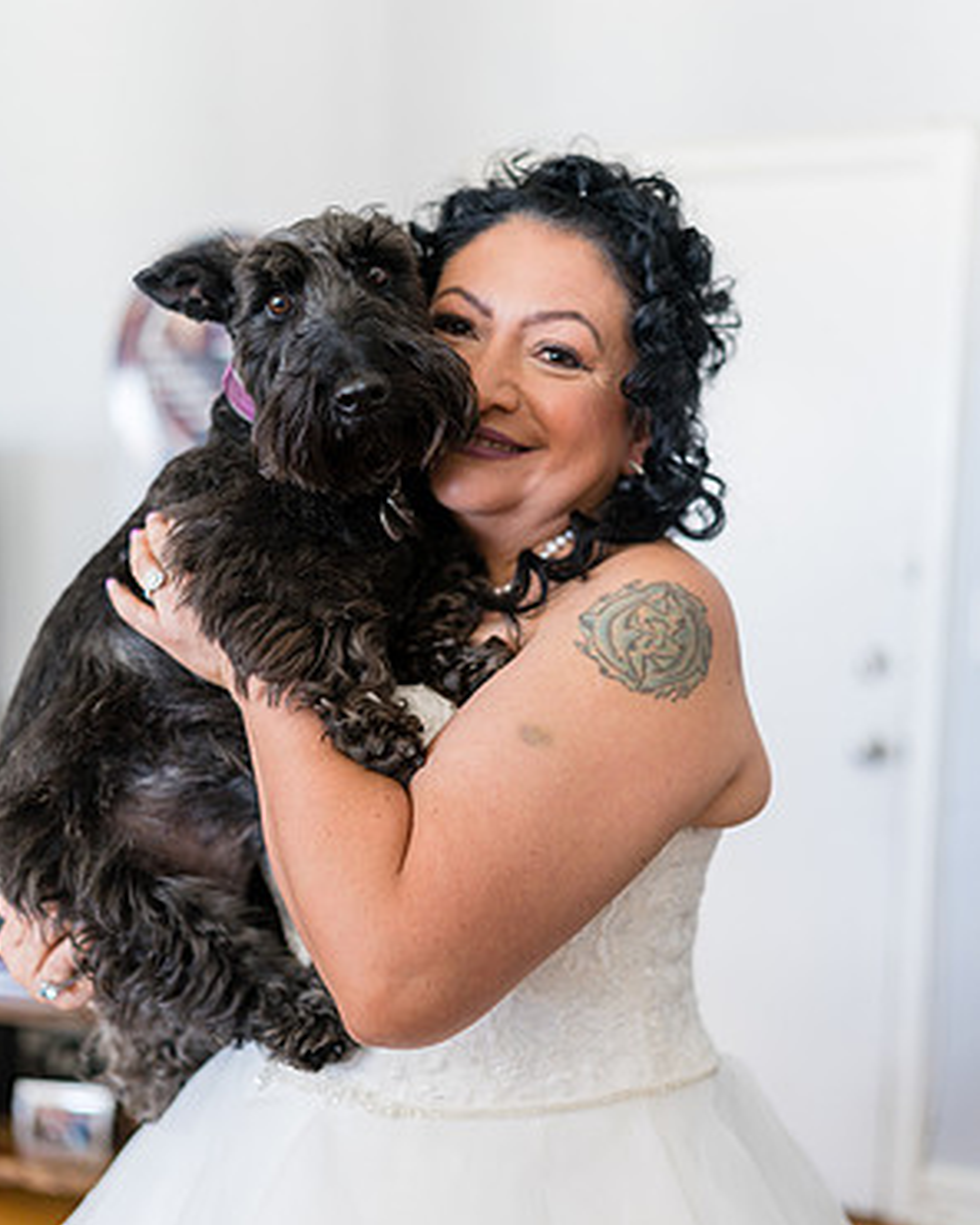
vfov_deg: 45.8
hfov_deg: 37.3
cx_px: 490
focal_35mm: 40
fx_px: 1450
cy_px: 662
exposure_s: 1/200
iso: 200
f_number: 1.4
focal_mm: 35
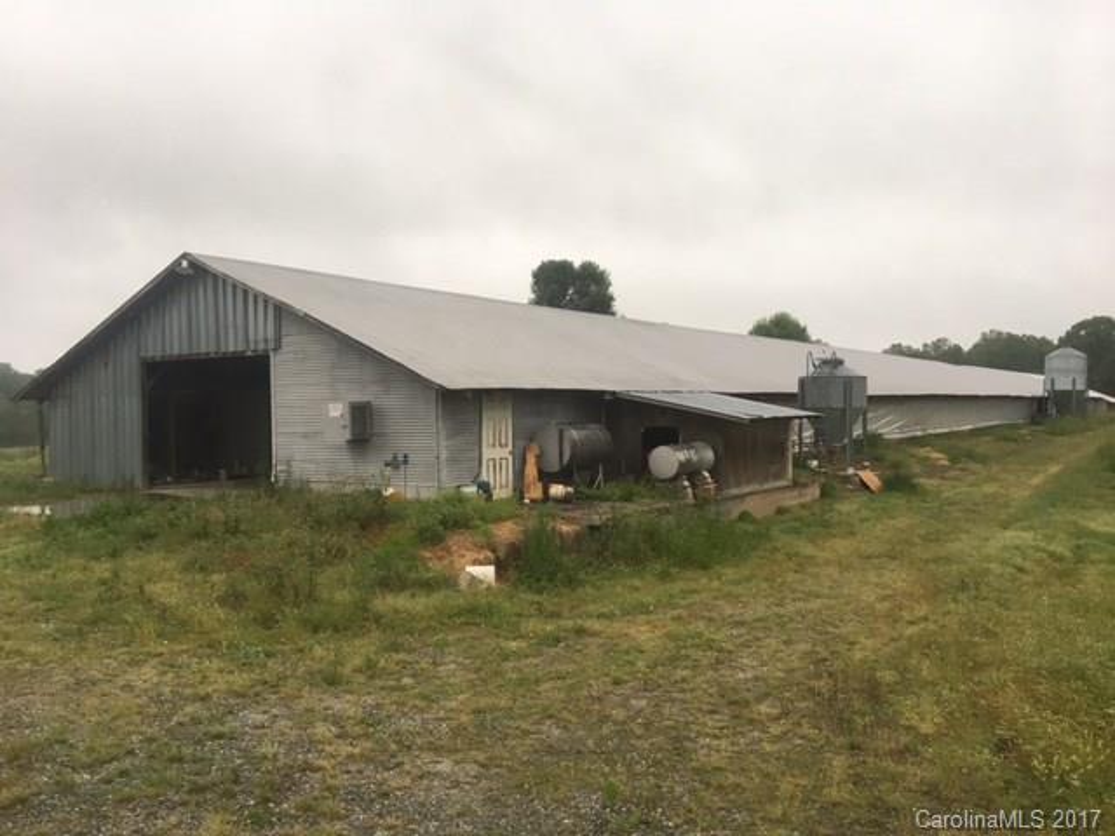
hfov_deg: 61.7
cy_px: 418
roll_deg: +1.2
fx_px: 934
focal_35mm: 29
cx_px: 558
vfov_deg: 48.2
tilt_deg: -0.8
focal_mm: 4.15
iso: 32
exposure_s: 1/40
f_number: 2.2
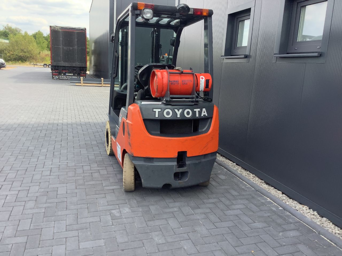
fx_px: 306
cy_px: 128
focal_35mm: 31
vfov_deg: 45.4
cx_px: 171
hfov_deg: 58.4
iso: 25
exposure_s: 1/212
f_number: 2.4
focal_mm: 3.3
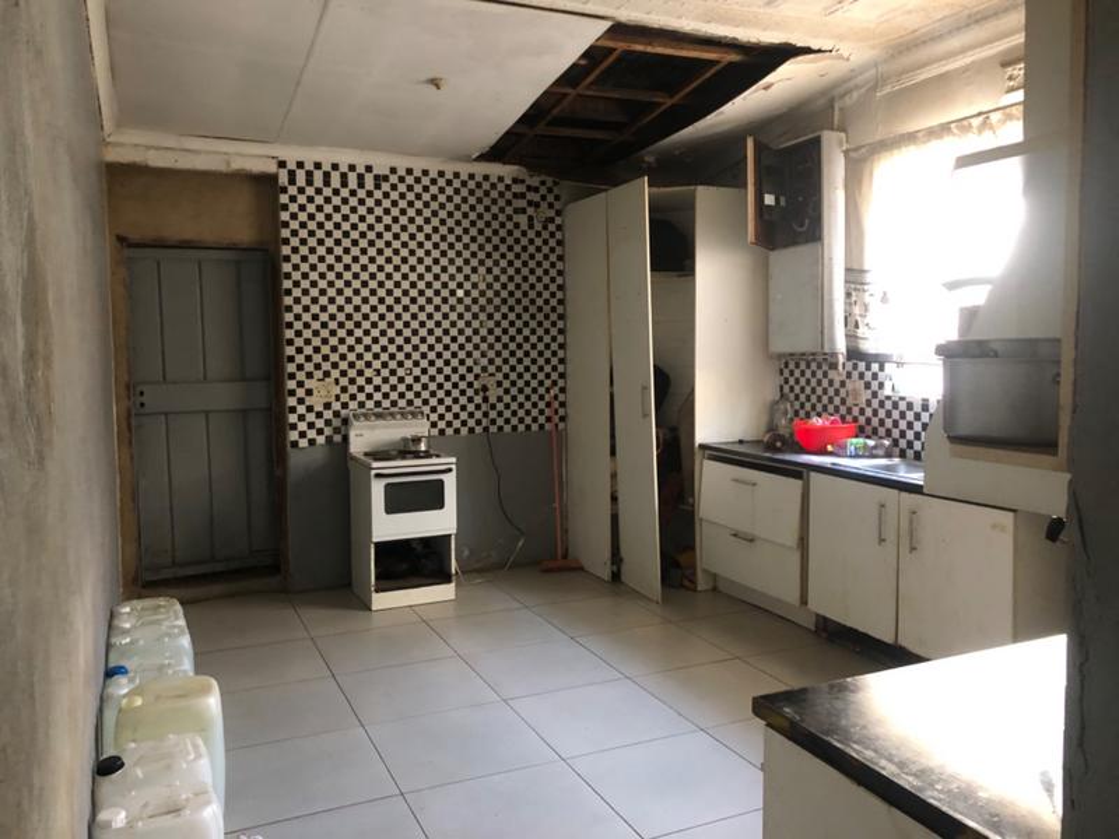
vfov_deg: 49.7
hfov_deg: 63.4
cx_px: 560
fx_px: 905
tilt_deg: -2.7
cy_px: 420
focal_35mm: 28
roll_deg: +0.1
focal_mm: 4
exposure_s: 1/6
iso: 100
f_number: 1.8
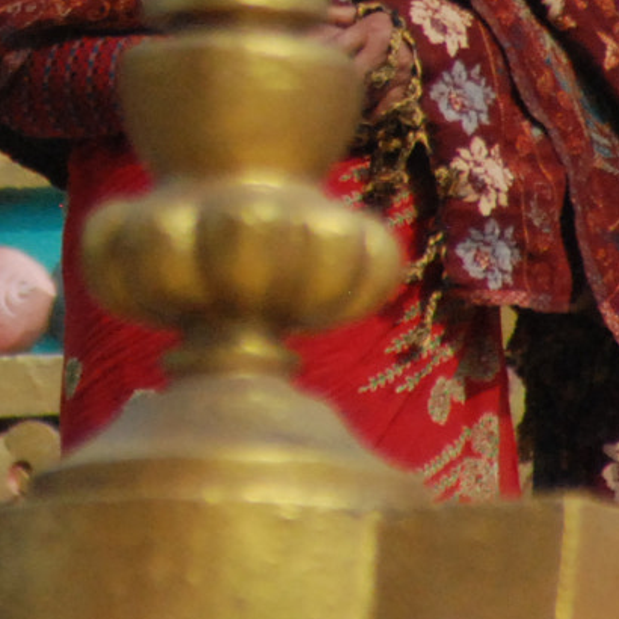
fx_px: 25815
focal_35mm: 1276
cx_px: -290
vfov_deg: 1.4
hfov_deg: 1.4
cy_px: -244
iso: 1000
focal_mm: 200
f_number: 6.3
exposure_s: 1/2500
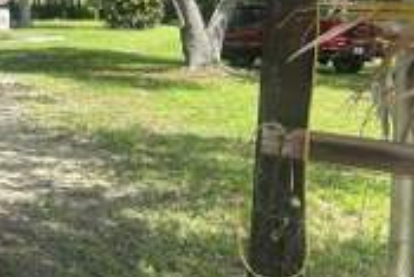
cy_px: 76
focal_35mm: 74
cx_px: -135
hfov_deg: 23.8
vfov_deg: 18.4
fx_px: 852
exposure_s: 1/1621
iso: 50
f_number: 1.5
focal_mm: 5.7
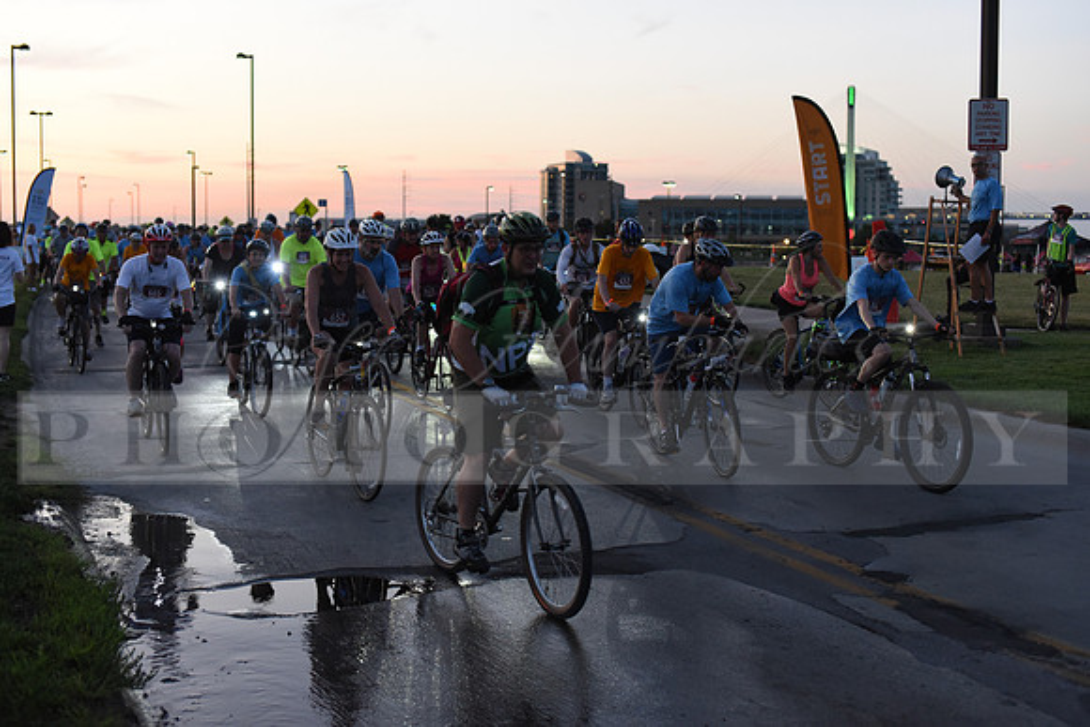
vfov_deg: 27.0
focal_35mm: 50
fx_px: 1514
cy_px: 364
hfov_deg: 39.6
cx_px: 545
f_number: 2.8
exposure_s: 1/400
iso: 2500
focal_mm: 50
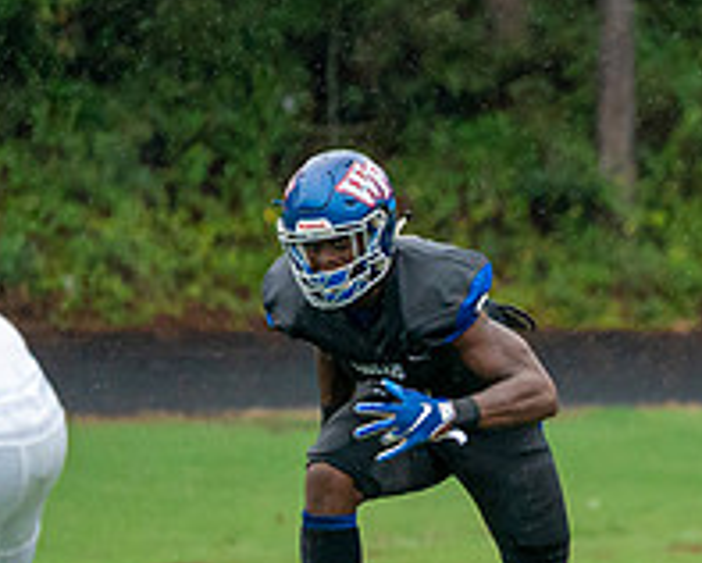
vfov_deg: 1.0
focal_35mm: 1527
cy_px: 552
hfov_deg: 1.3
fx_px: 31757
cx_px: 1092
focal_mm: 400
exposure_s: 1/2000
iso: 3200
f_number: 5.6
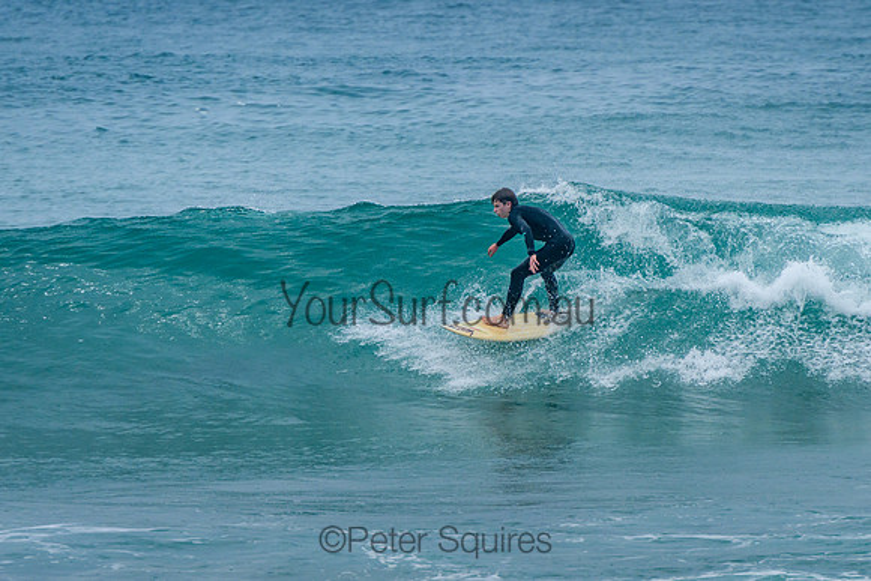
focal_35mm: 550
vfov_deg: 2.5
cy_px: 286
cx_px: 526
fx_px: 13318
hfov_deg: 3.7
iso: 500
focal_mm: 400
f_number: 8
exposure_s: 1/2000
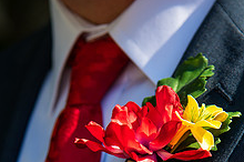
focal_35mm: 198
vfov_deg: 6.9
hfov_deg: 10.4
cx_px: 161
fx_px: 1340
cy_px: 174
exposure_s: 1/500
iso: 320
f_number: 4
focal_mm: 75
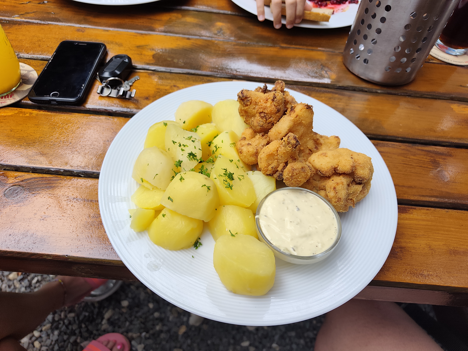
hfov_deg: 73.9
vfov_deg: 58.9
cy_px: 176
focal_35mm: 23
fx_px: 311
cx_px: 234
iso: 50
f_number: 1.7
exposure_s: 1/162
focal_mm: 6.07
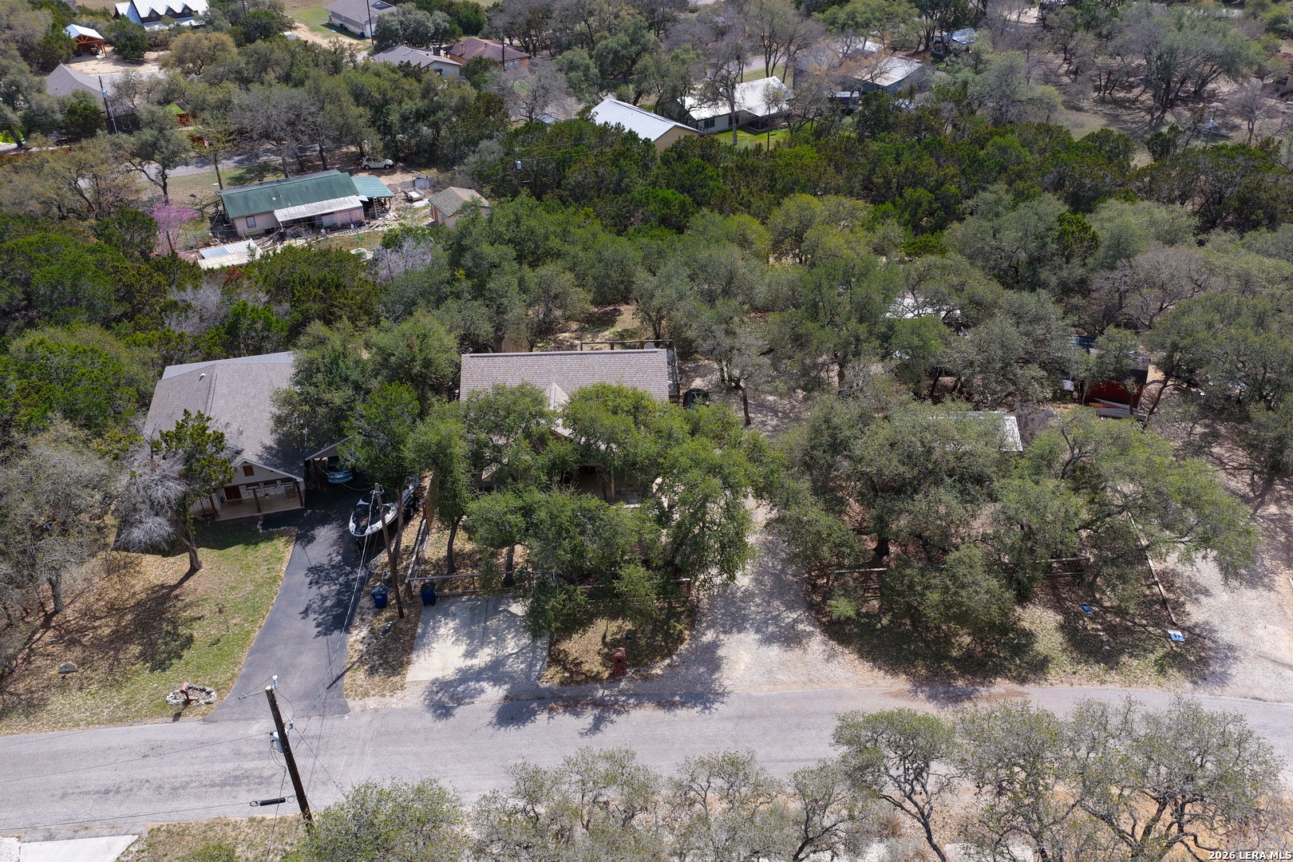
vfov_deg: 46.4
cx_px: 646
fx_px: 1006
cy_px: 431
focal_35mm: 28
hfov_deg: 65.5
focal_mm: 14.45
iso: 160
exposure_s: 1/1600
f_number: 2.8
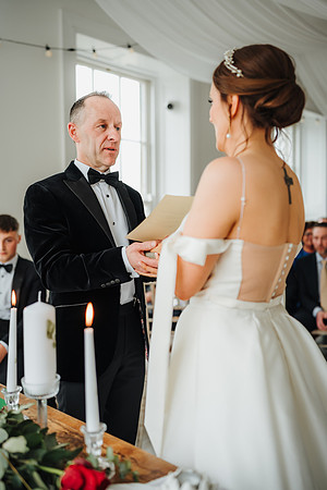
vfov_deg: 54.4
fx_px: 477
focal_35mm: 35
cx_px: 164
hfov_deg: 37.9
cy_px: 245
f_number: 1.8
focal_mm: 35
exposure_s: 1/250
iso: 200
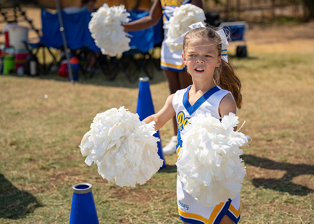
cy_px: 97
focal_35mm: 76
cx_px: 179
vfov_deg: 18.9
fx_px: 674
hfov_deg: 26.2
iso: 100
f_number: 2.8
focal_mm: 63.8
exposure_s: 1/2500
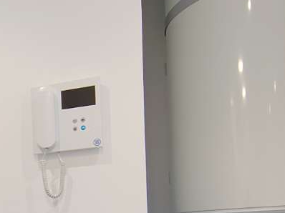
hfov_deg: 33.9
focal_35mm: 49
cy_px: 242
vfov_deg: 26.9
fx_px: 403
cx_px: -27
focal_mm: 2.16
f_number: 2.2
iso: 200
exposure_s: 1/50
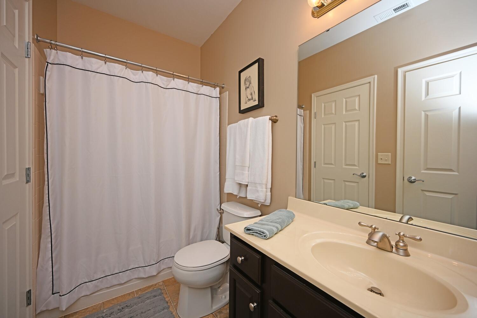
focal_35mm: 14
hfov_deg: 104.3
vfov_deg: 81.2
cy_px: 159
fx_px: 185
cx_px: 238
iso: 110
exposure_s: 1/60
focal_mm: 14
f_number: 4
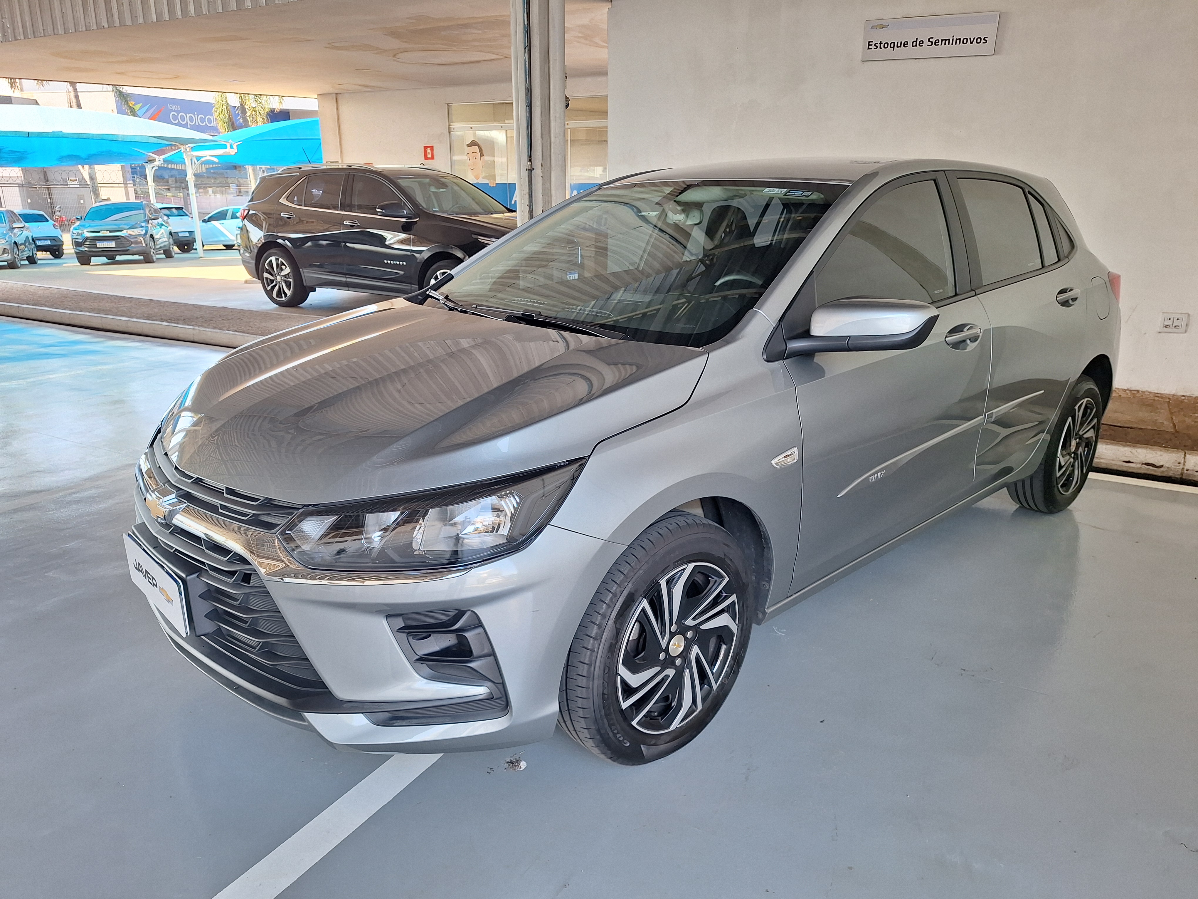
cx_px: 599
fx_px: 796
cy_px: 450
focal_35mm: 23
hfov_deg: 73.9
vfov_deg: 58.9
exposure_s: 1/120
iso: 50
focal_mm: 5.54
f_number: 1.8
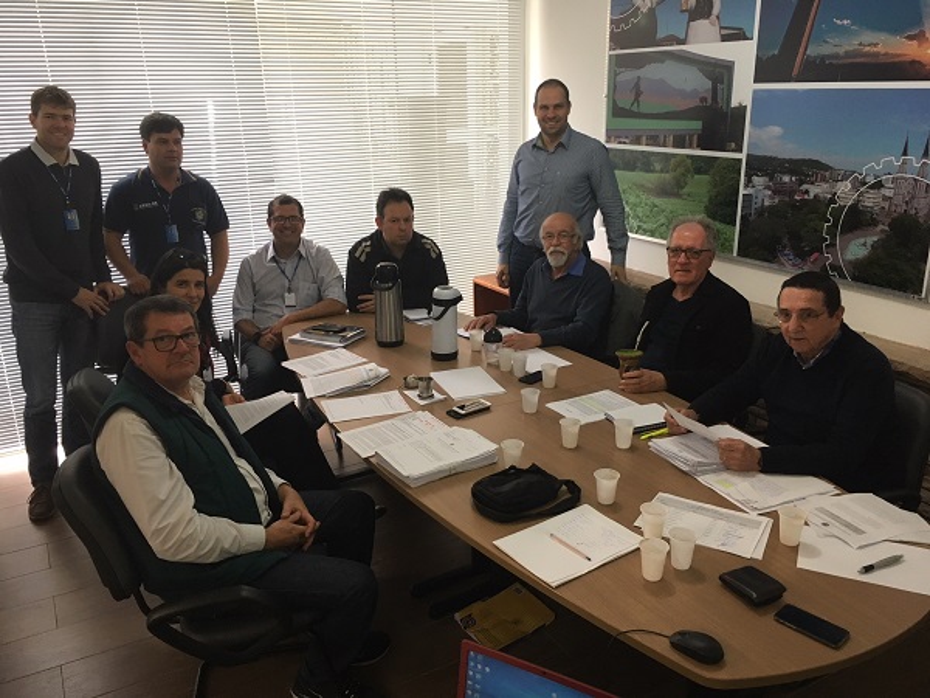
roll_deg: +0.7
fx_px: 779
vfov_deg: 48.2
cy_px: 349
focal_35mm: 29
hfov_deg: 61.7
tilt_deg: -18.7
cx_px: 465
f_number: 2.2
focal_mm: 4.15
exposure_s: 1/30
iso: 100
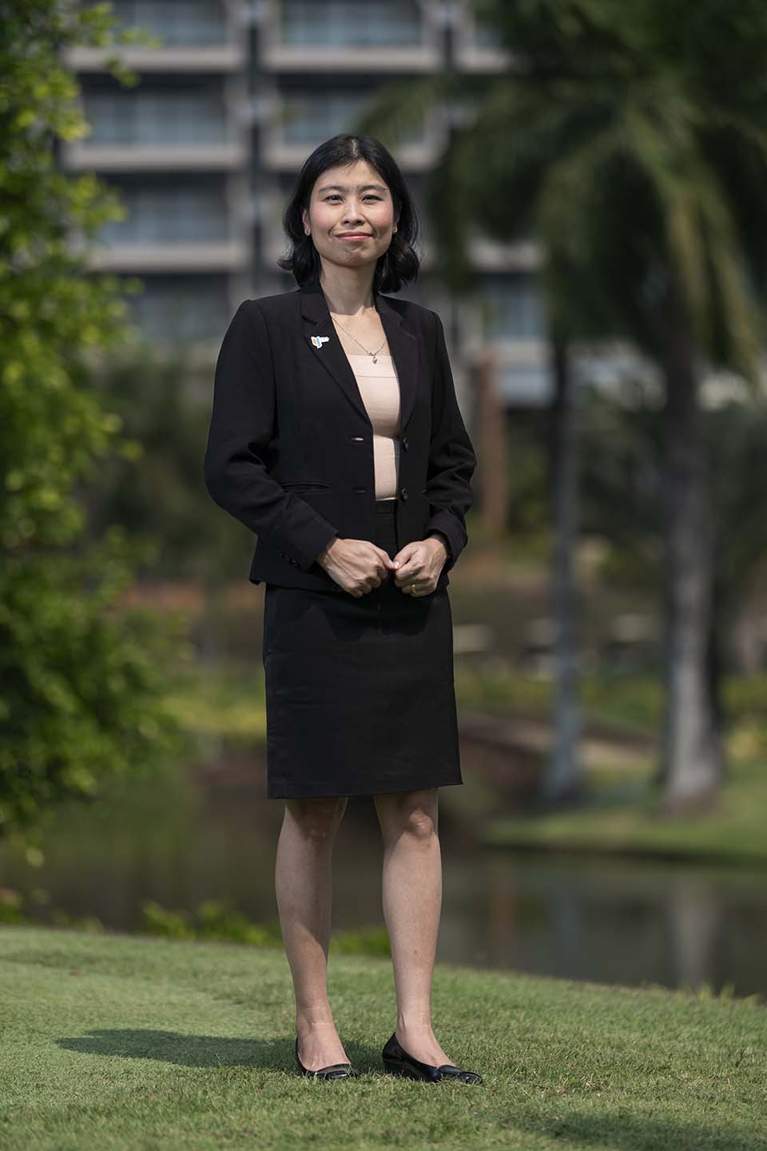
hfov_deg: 9.1
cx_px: 384
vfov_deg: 13.7
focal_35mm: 150
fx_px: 4793
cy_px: 576
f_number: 2.8
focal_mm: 150
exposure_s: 1/200
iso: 50
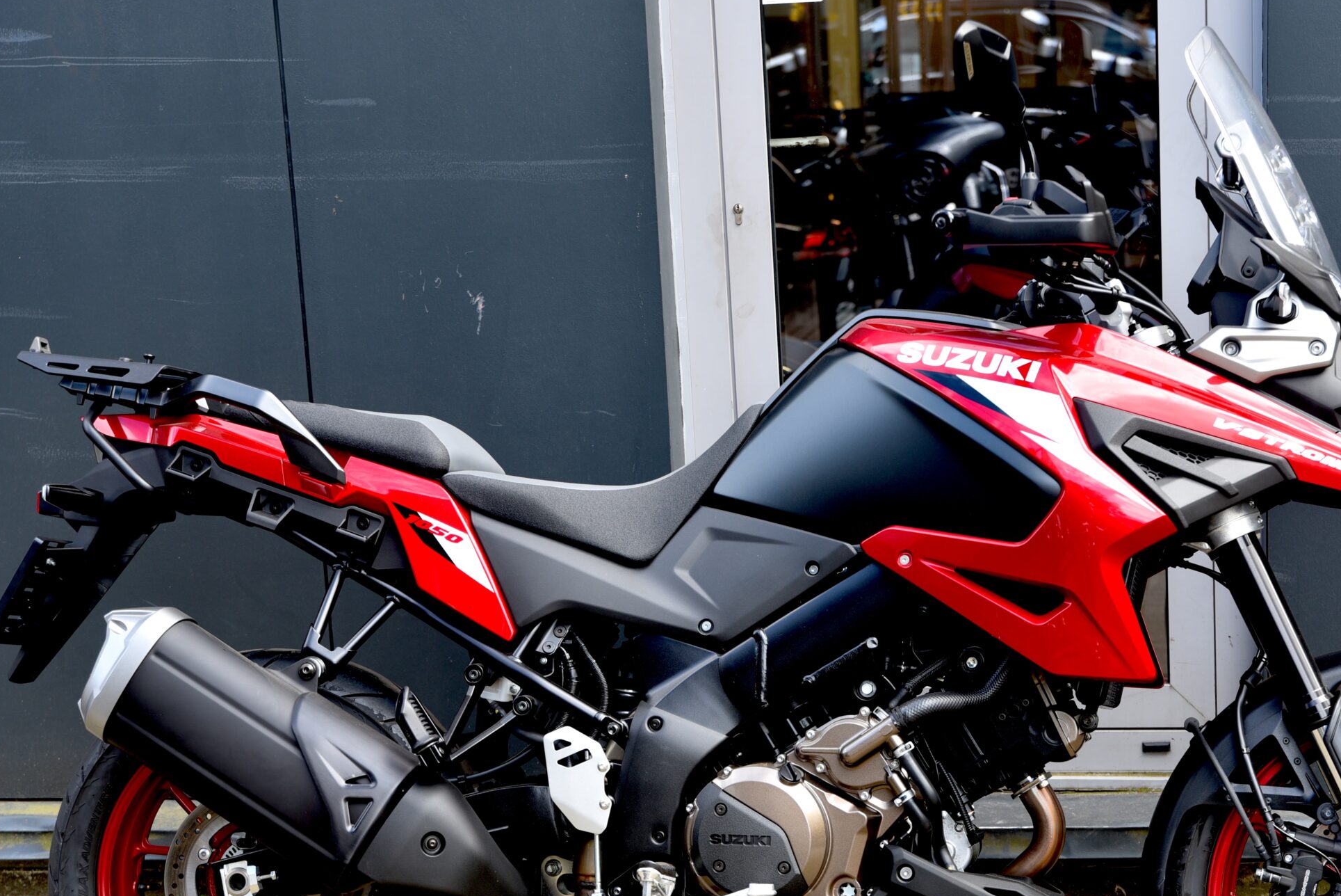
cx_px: 829
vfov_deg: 19.7
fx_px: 2571
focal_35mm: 69
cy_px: 565
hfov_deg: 29.1
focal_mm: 52
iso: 100
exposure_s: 1/60
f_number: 4
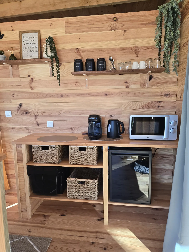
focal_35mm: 24
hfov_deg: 56.8
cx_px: 94
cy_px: 127
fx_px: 175
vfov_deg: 71.6
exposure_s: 1/180
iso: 160
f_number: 1.8
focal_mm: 5.4
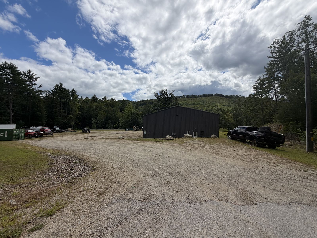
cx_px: 158
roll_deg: +1.4
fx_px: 128
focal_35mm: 14
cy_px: 119
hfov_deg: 102.1
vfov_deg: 85.7
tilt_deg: +0.4
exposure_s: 1/1497
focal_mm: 2.22
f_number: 2.2
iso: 20
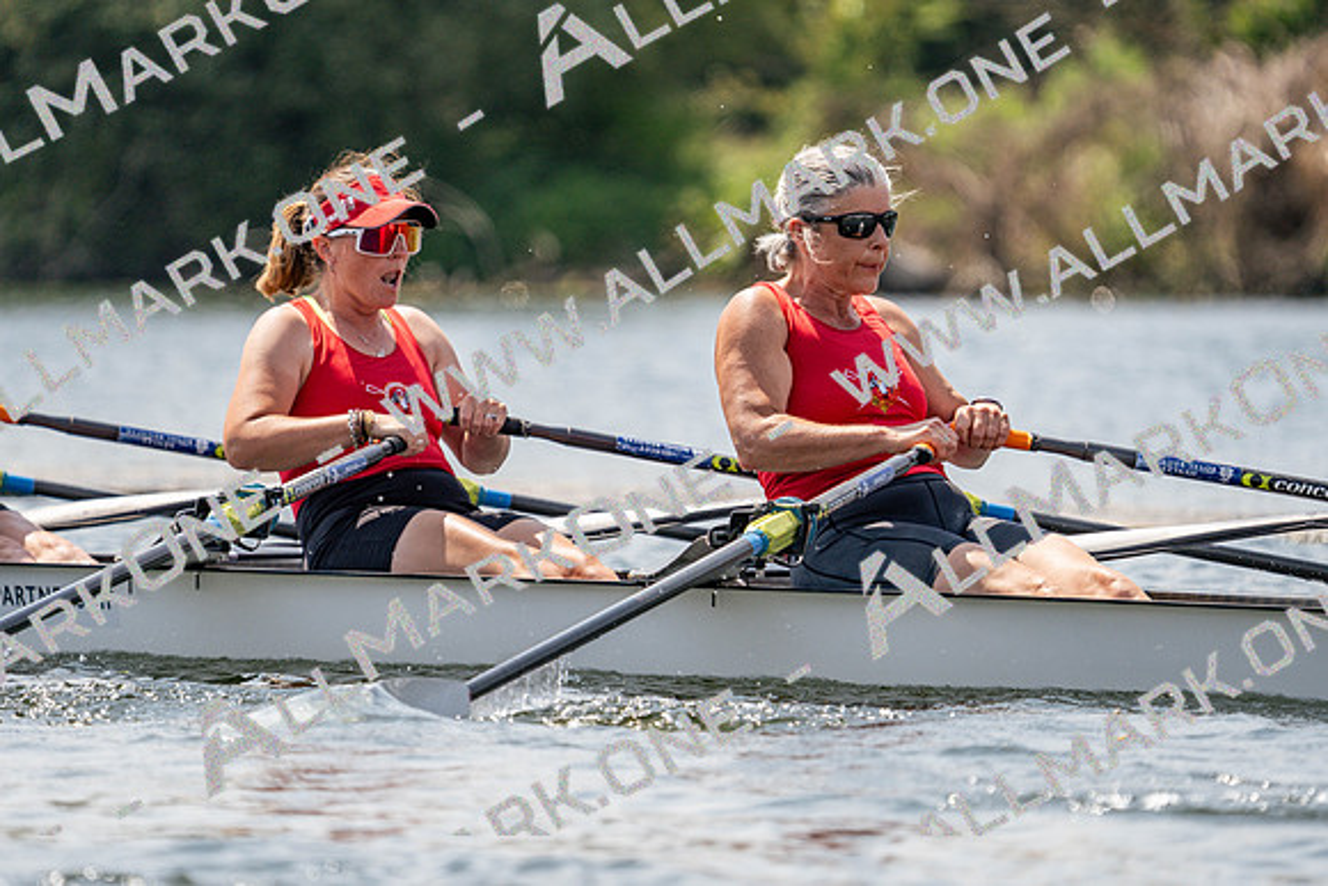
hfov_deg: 5.2
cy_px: 443
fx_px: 14648
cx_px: 664
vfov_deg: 3.5
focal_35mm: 397
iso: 250
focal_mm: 397
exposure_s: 1/1600
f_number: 6.3
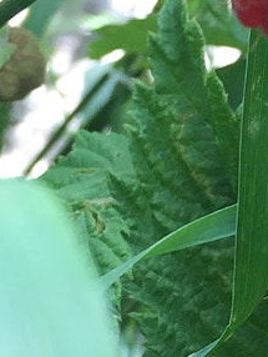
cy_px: 162
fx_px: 1670
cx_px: 495
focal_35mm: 162
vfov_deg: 12.2
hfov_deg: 8.8
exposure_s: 1/50
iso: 32
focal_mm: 4.15
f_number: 2.2
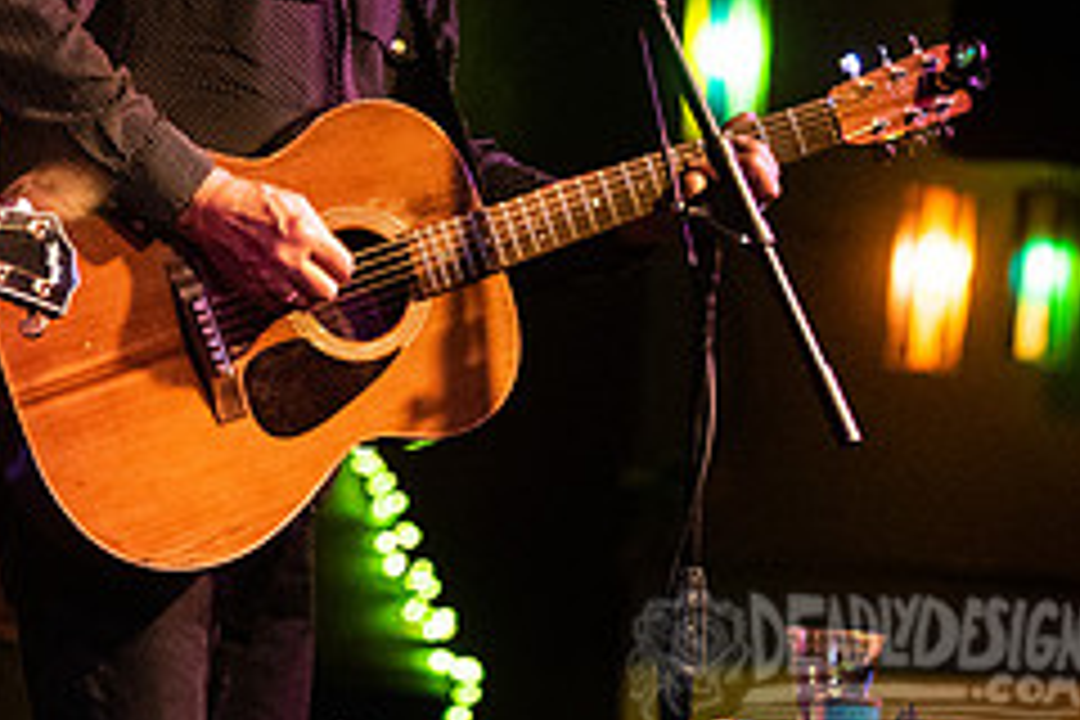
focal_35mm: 193
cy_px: -119
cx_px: -144
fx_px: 5790
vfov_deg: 7.1
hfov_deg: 10.5
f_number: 3.2
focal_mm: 80
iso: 3200
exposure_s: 1/60
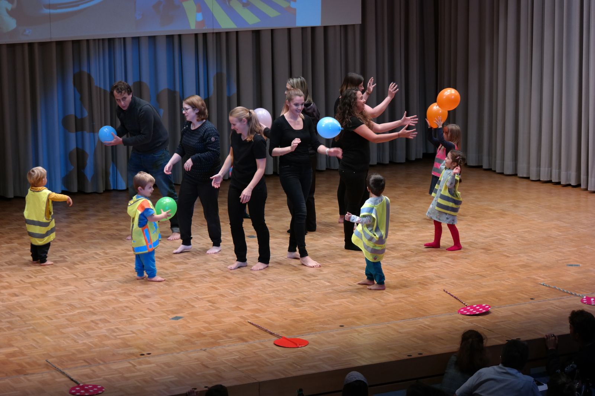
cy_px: 198
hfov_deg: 19.1
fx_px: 1768
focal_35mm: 107
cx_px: 298
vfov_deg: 12.8
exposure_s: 1/100
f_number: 4.5
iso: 800
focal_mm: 70
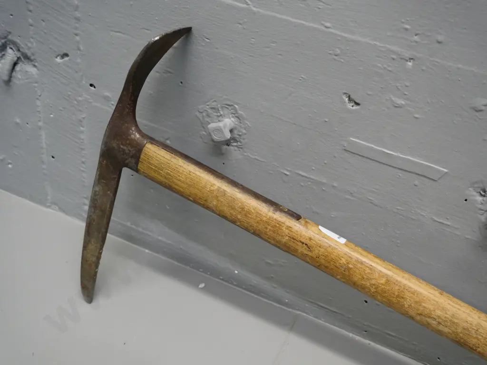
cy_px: 182
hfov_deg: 46.8
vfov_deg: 36.0
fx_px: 563
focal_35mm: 40
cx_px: 244
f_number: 5
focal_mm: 20
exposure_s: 1/80
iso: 1600
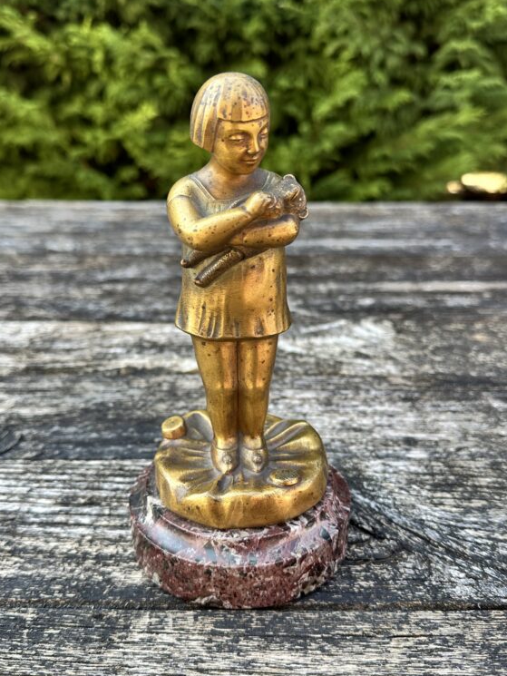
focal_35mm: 33
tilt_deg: -21.0
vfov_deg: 55.3
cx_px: 247
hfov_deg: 43.0
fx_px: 644
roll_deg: -0.6
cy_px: 338
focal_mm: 6.86
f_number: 1.78
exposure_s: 1/208
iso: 64
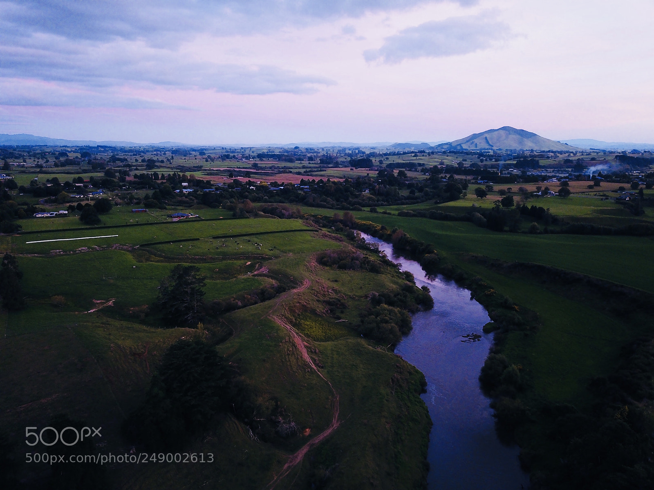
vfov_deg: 53.1
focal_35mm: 26
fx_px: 491
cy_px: 245
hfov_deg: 67.3
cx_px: 327
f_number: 2.2
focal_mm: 4.73
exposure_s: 1/25
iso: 210
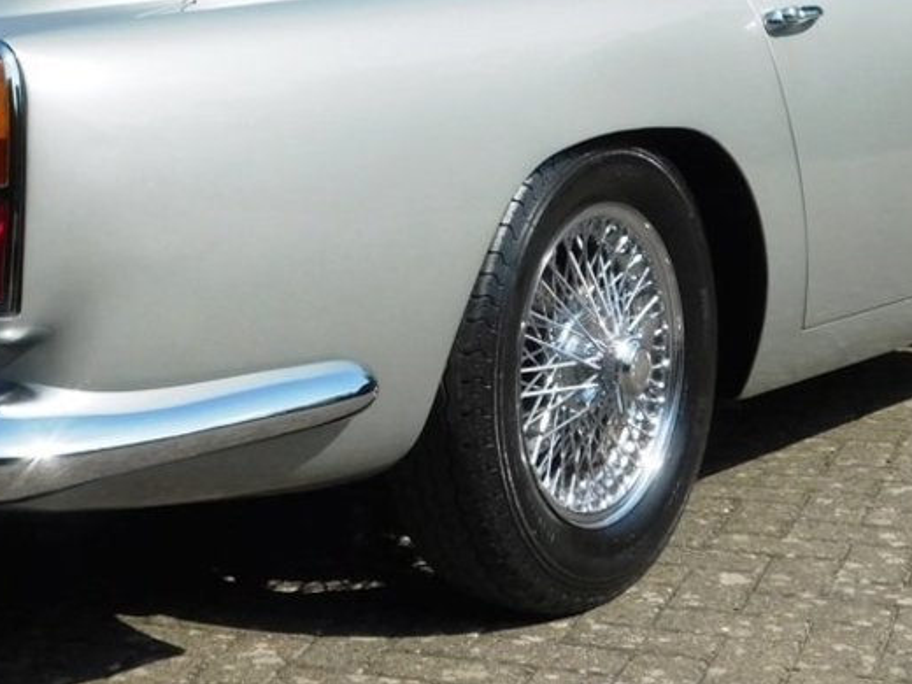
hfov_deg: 23.3
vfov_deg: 17.5
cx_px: 242
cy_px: 74
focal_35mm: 83
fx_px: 2187
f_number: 3.5
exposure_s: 1/1250
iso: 125
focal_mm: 6.3
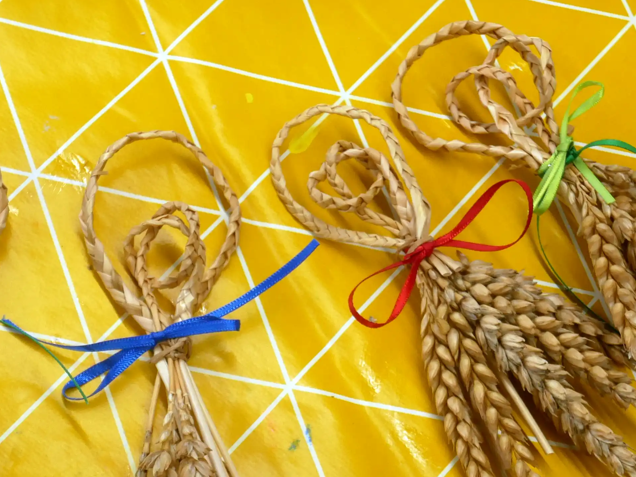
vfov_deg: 15.3
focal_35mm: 96
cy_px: 378
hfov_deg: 20.4
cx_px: 257
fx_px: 1765
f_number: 4.6
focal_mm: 20
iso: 320
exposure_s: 1/60
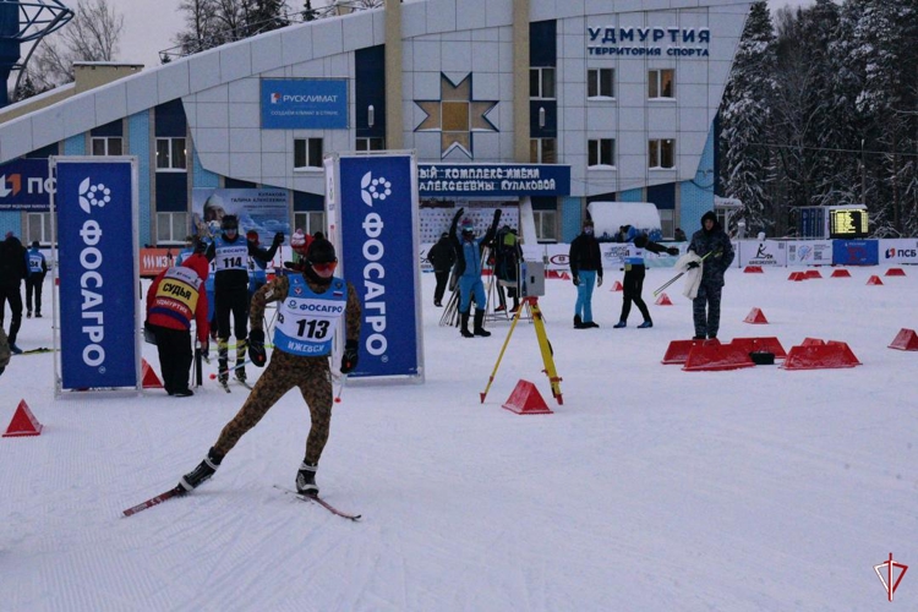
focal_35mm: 55
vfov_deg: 24.6
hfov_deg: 36.2
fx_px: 1402
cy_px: 306
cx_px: 459
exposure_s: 1/1000
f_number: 16
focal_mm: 55
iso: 12800
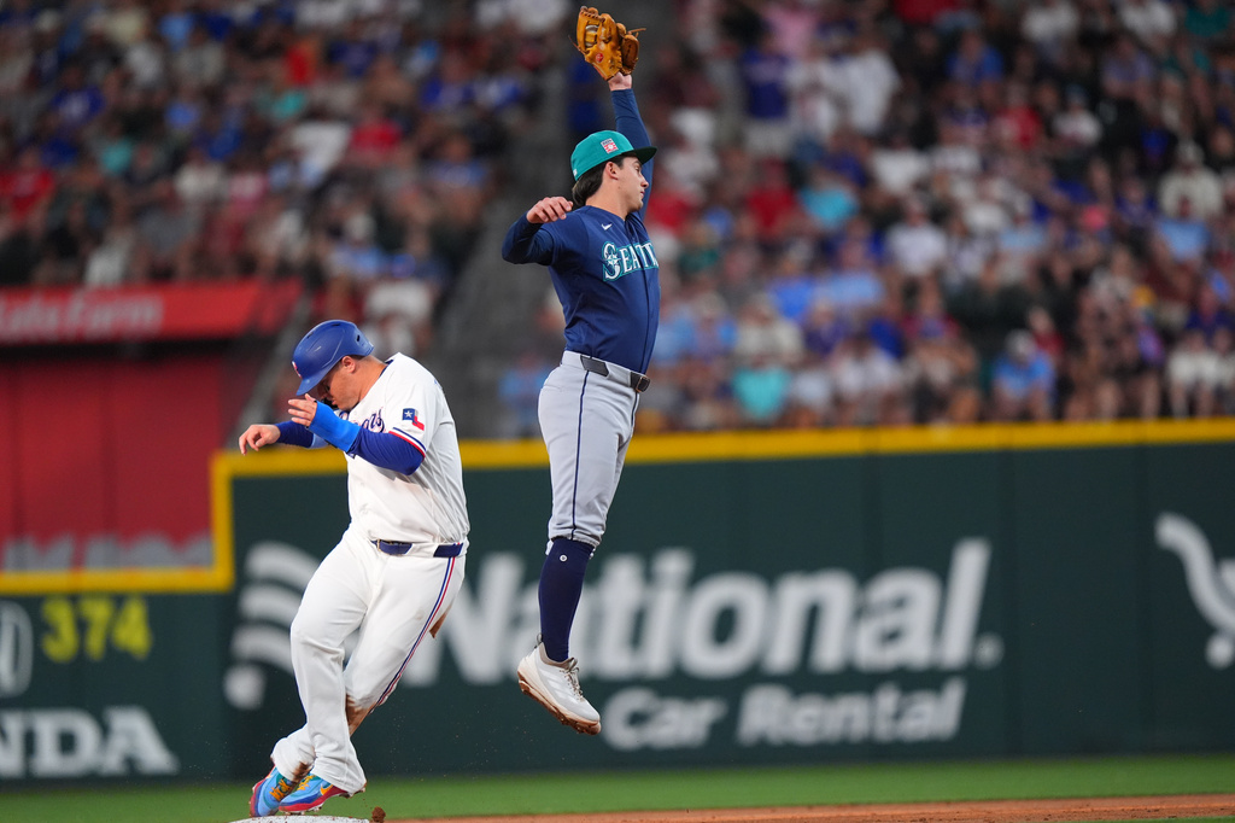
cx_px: 618
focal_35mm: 400
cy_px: 412
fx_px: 13717
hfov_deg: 5.2
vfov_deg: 3.4
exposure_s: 1/5000
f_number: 2.8
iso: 4000
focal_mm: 400
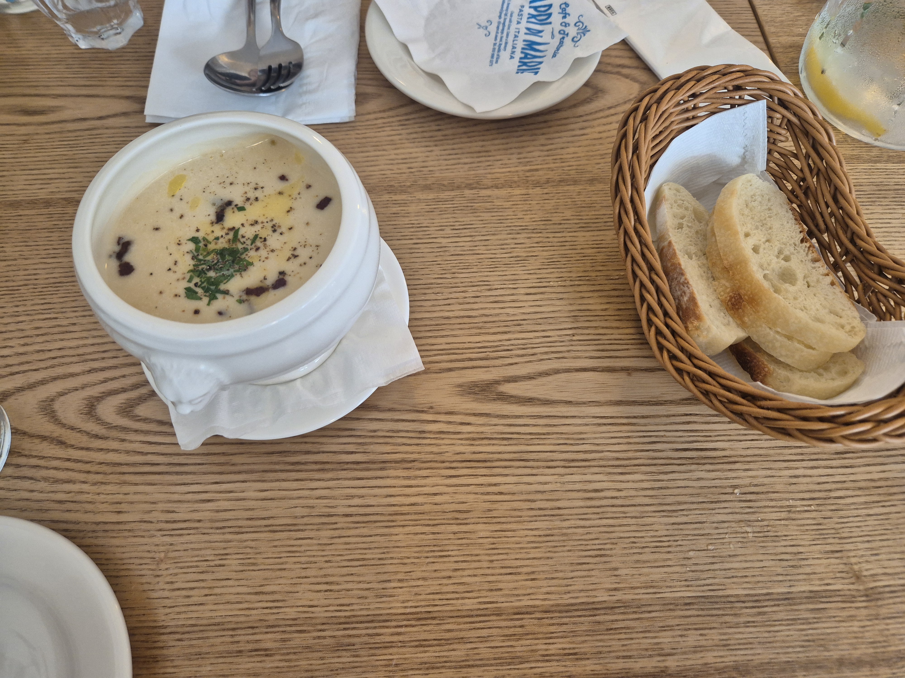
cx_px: 452
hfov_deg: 73.9
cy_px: 339
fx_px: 601
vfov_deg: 58.9
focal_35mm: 23
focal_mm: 5.4
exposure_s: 1/120
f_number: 1.8
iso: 320
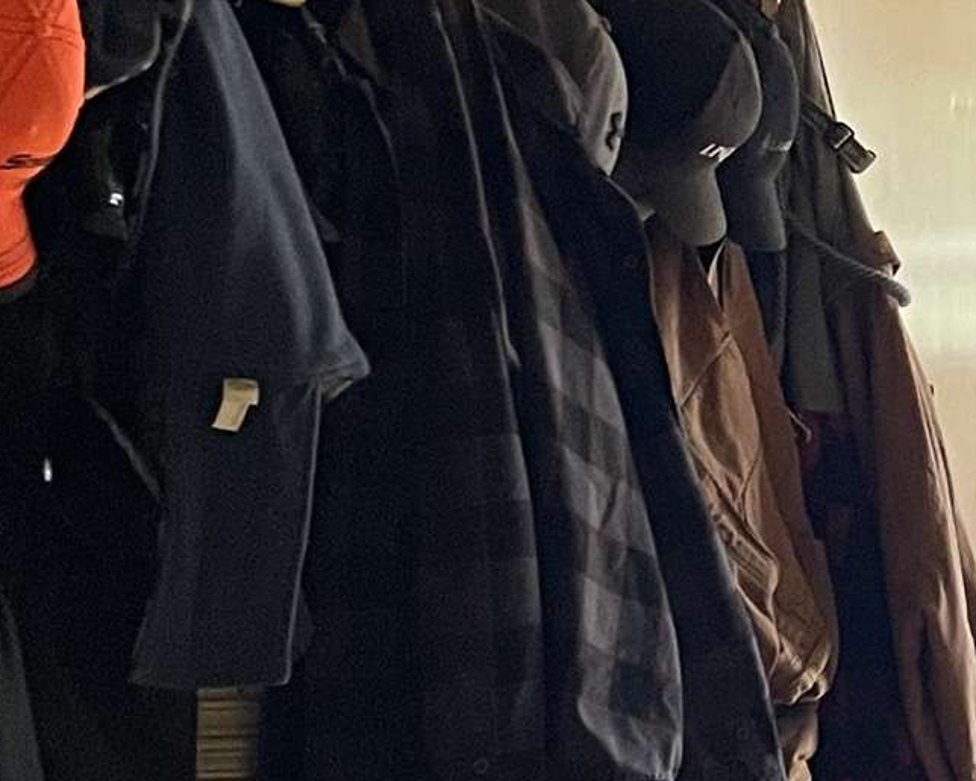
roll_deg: +0.9
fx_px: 3495
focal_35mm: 121
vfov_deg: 12.7
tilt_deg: -2.9
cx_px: 1893
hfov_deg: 13.7
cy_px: 158
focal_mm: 4.2
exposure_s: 1/60
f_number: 1.6
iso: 250
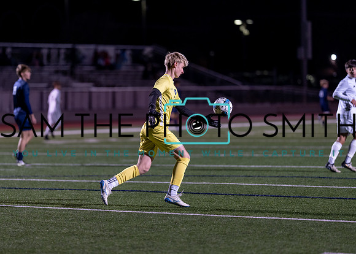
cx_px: 149
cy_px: 116
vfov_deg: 8.6
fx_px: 1694
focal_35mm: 168
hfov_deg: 12.0
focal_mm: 135
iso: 1250
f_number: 1.8
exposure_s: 1/1000
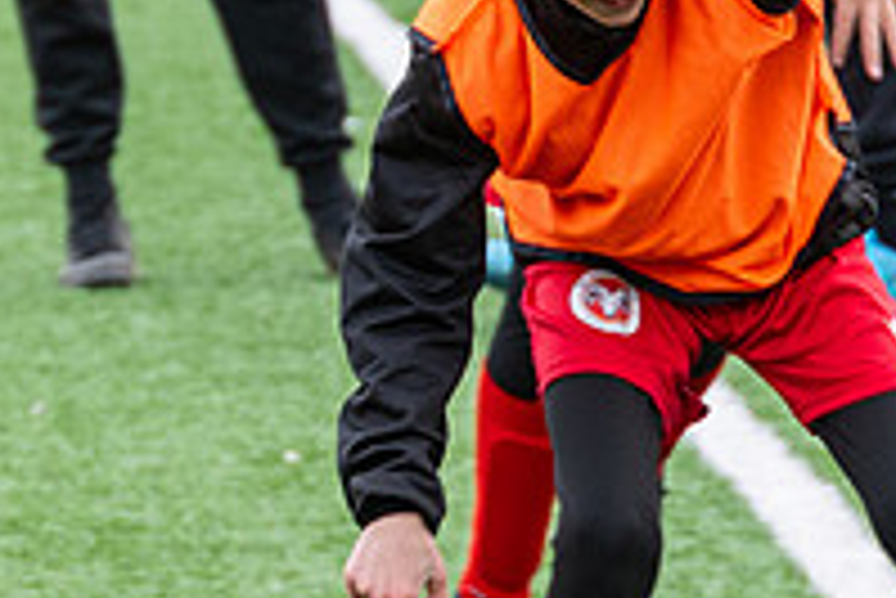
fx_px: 14197
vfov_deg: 2.4
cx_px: 488
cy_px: 562
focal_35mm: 570
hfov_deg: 3.6
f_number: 4
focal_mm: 98
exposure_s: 1/320
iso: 200
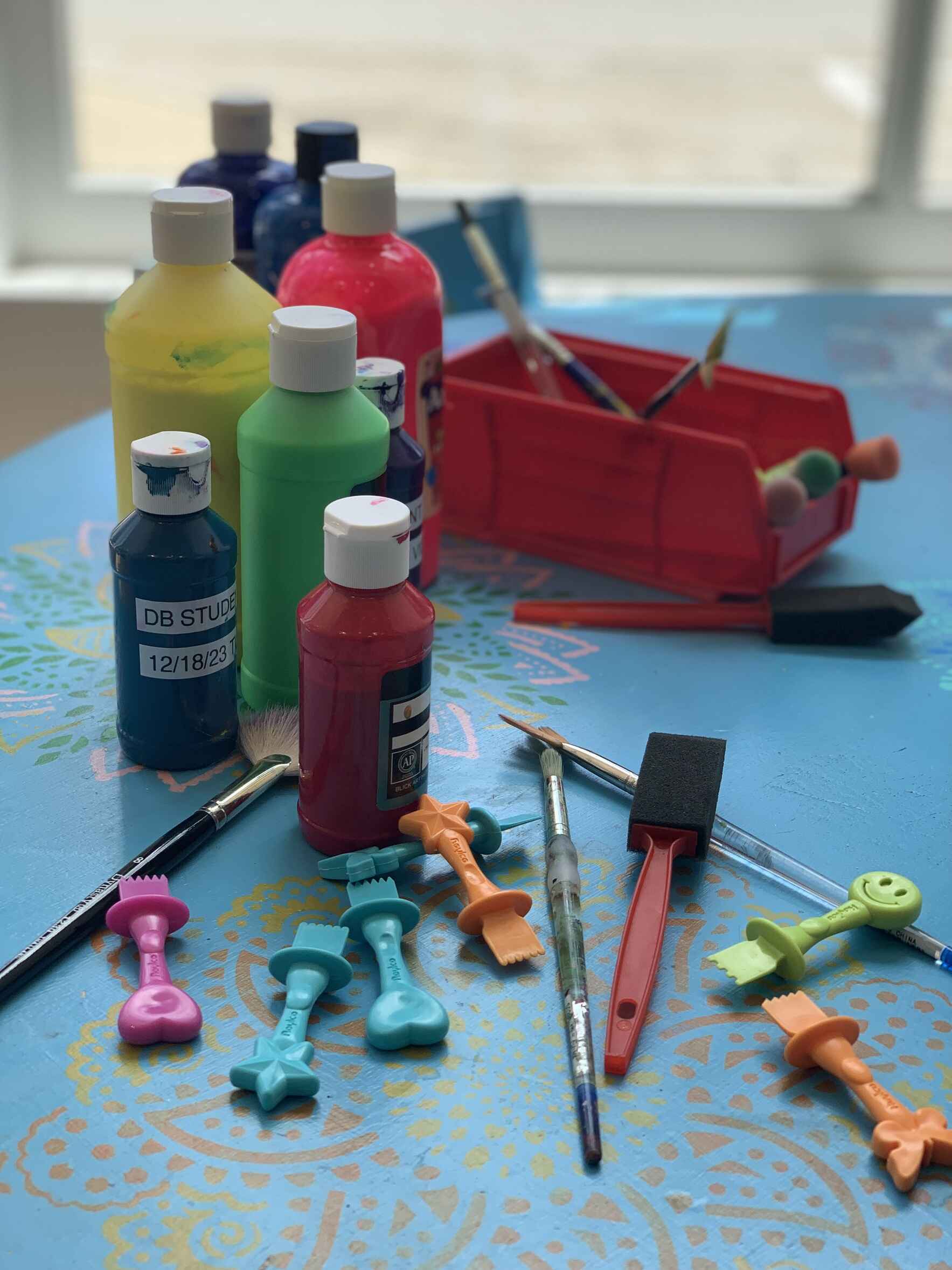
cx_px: 476
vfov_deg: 36.8
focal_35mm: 52
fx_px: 1907
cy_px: 635
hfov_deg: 28.0
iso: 16
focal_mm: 6
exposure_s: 1/202
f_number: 2.4
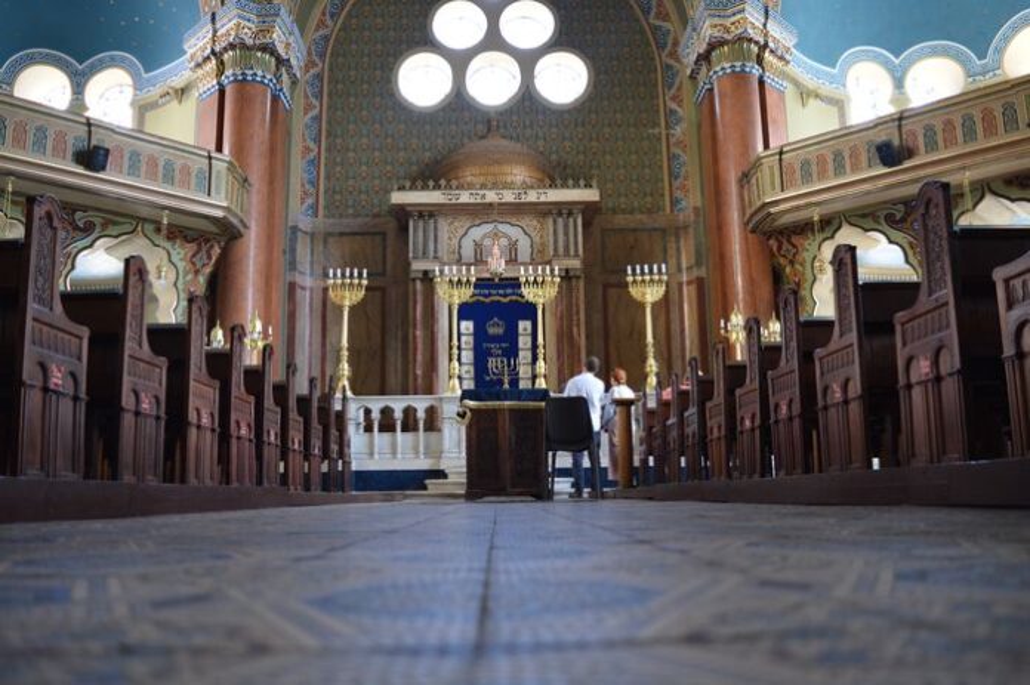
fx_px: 901
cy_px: 342
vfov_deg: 41.7
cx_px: 515
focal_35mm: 32
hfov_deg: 59.5
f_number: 3.8
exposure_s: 1/30
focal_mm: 21
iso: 800
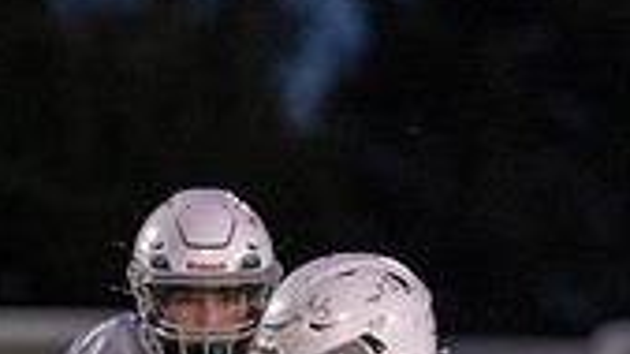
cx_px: 238
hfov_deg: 1.7
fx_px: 20761
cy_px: 585
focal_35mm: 1243
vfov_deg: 1.0
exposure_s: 1/1000
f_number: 2.8
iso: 3200
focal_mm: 200
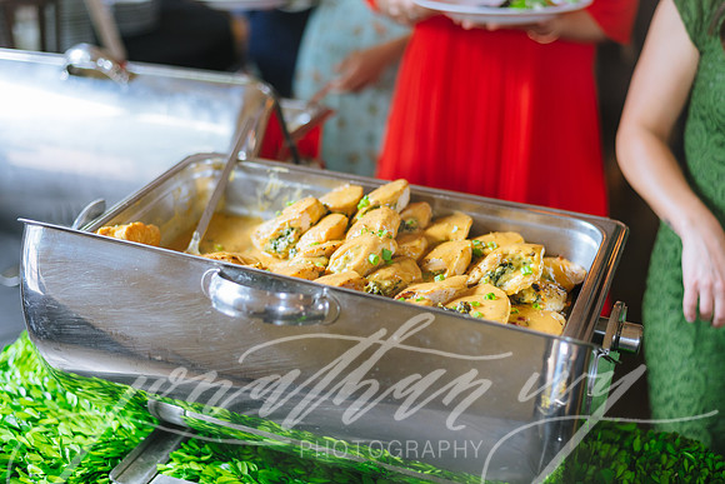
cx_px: 362
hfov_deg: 39.6
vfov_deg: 27.0
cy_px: 242
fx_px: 1007
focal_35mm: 50
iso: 800
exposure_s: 1/200
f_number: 2.2
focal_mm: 50
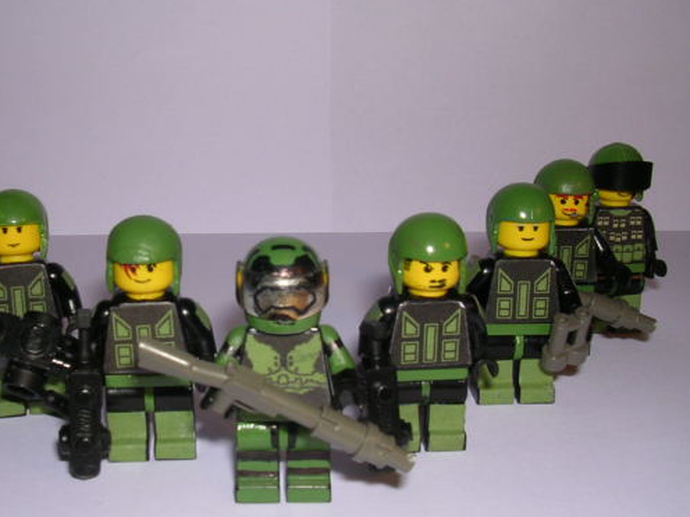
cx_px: 255
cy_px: 261
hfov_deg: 38.6
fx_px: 977
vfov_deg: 29.7
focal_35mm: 49
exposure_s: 1/60.1
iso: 100
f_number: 5.6
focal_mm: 5.8
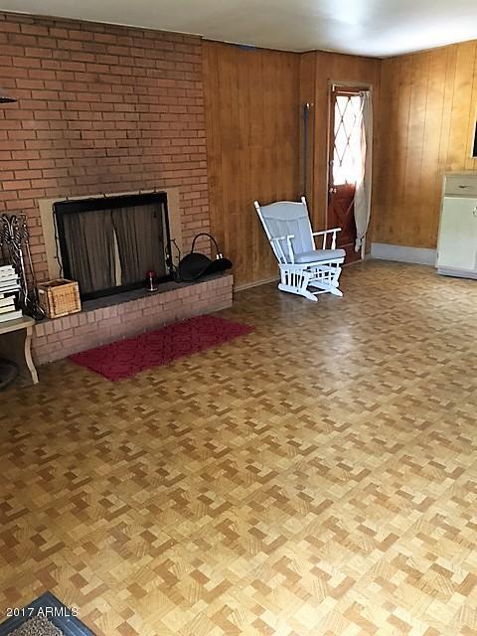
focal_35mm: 29
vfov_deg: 61.7
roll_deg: +1.8
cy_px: 318
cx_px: 238
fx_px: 533
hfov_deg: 48.2
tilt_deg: -16.8
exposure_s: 1/20
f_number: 2.2
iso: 200
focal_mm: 4.15
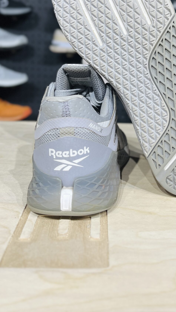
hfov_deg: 27.5
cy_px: 80
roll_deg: -1.8
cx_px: 122
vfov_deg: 45.8
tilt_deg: -6.0
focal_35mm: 43
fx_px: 357
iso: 50
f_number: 1.6
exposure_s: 1/364
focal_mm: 5.1
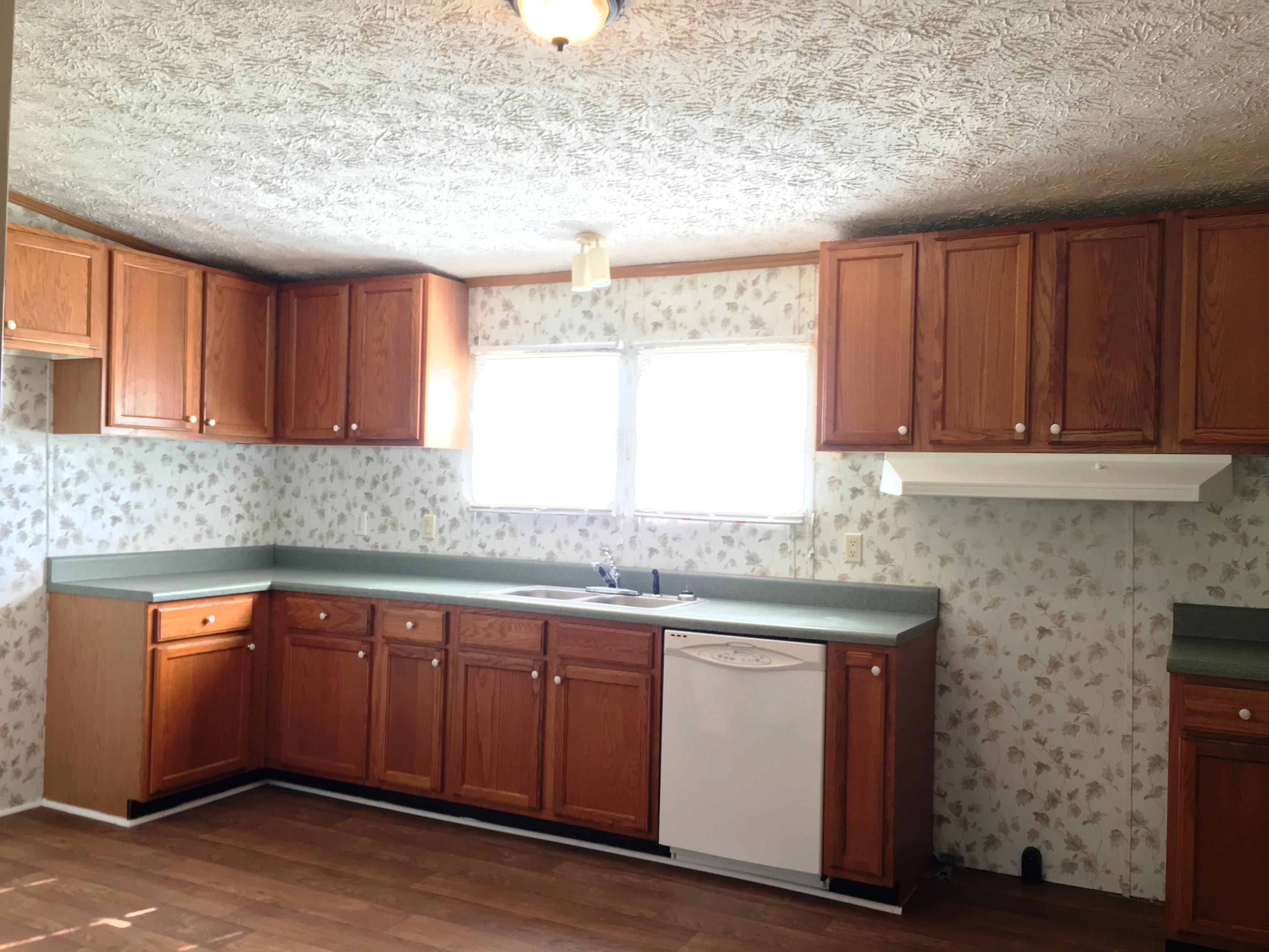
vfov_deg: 48.2
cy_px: 476
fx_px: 1063
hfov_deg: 61.7
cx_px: 634
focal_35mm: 29
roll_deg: -1.1
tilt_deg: +1.6
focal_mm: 4.15
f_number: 2.2
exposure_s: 1/30
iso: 64
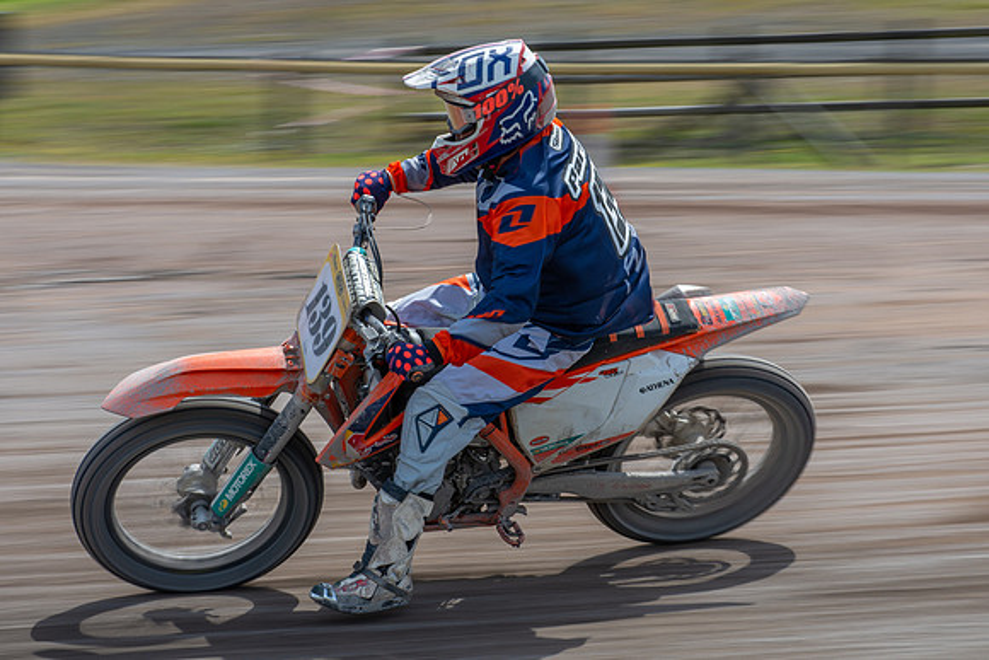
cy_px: 313
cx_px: 529
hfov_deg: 17.9
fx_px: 3138
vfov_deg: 12.0
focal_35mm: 114
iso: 160
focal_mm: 70
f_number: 8
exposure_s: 1/160
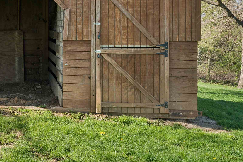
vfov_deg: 20.1
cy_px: 35
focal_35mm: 67
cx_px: 27
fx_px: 452
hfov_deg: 29.0
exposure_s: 1/160
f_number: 13
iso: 800
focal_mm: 35
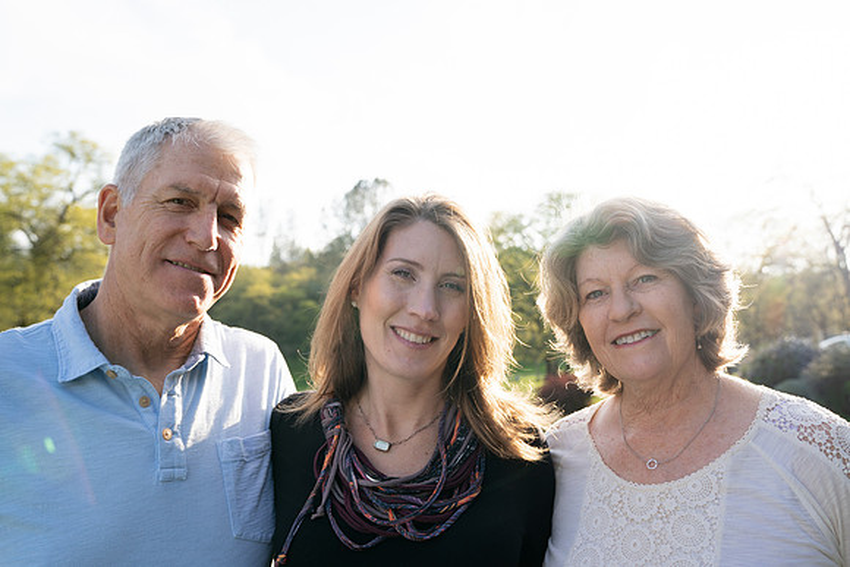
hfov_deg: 61.9
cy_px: 284
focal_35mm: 30
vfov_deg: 43.6
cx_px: 425
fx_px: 708
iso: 125
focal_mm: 30
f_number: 4.5
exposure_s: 1/250
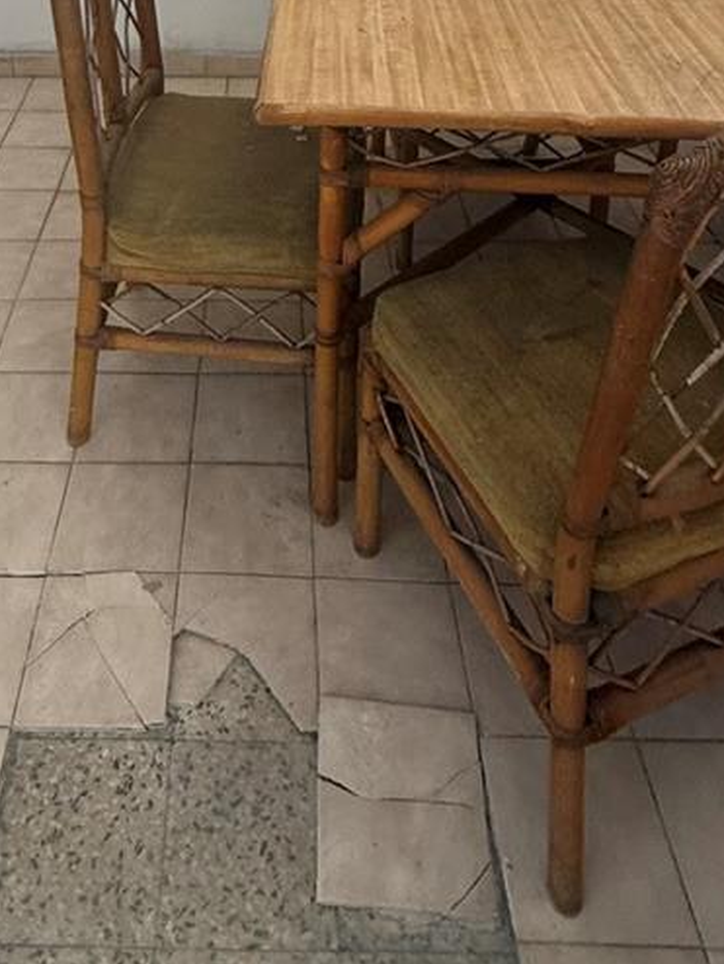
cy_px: -31
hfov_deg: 41.3
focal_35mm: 34
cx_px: 246
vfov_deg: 44.5
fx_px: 947
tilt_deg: -20.6
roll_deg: +1.6
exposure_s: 1/99
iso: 200
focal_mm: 2.22
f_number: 2.2
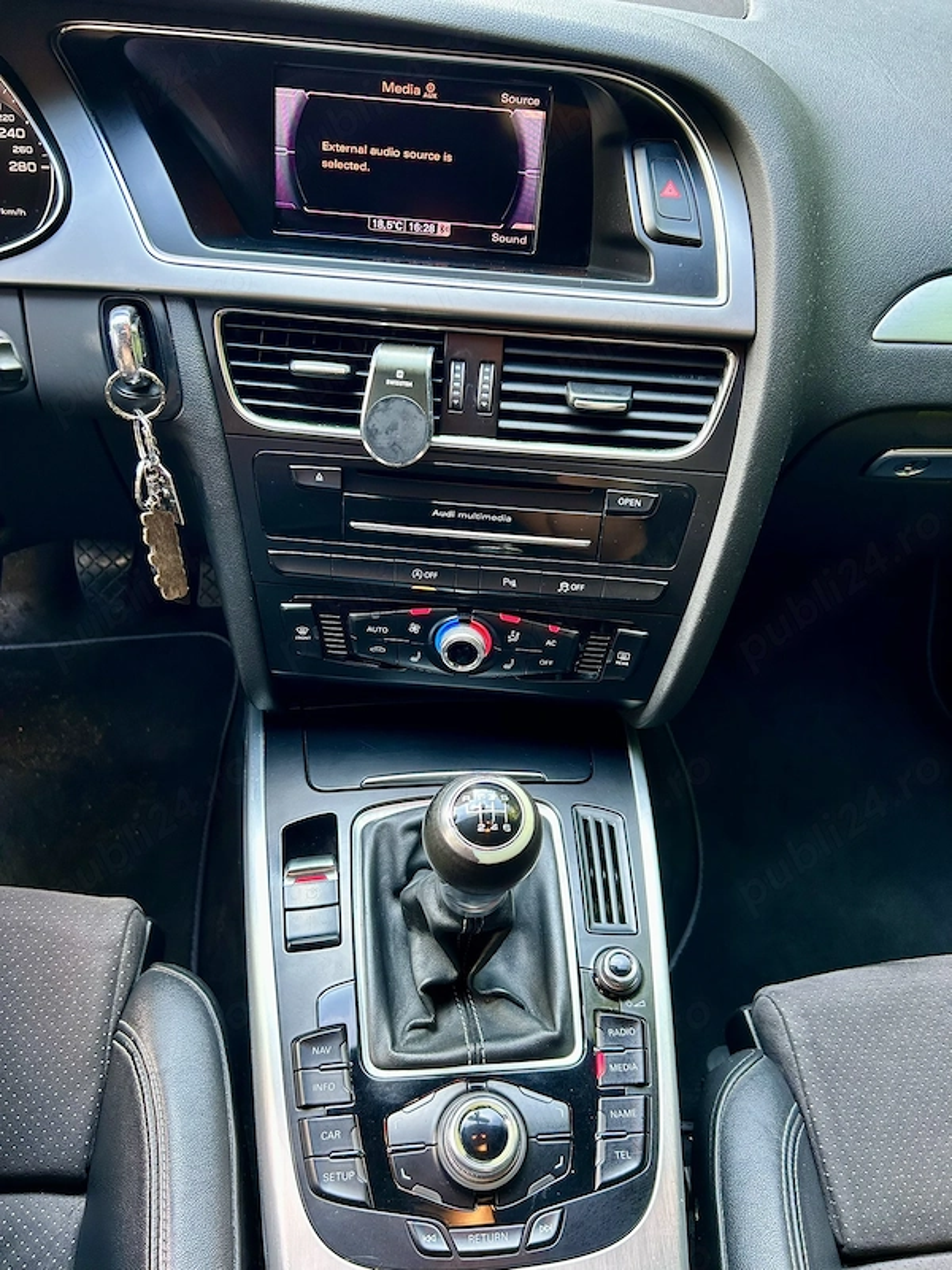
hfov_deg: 53.1
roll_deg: -5.4
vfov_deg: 67.3
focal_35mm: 26
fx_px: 953
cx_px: 476
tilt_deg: -41.4
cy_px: 635
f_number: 1.5
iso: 100
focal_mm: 5.7
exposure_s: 1/121
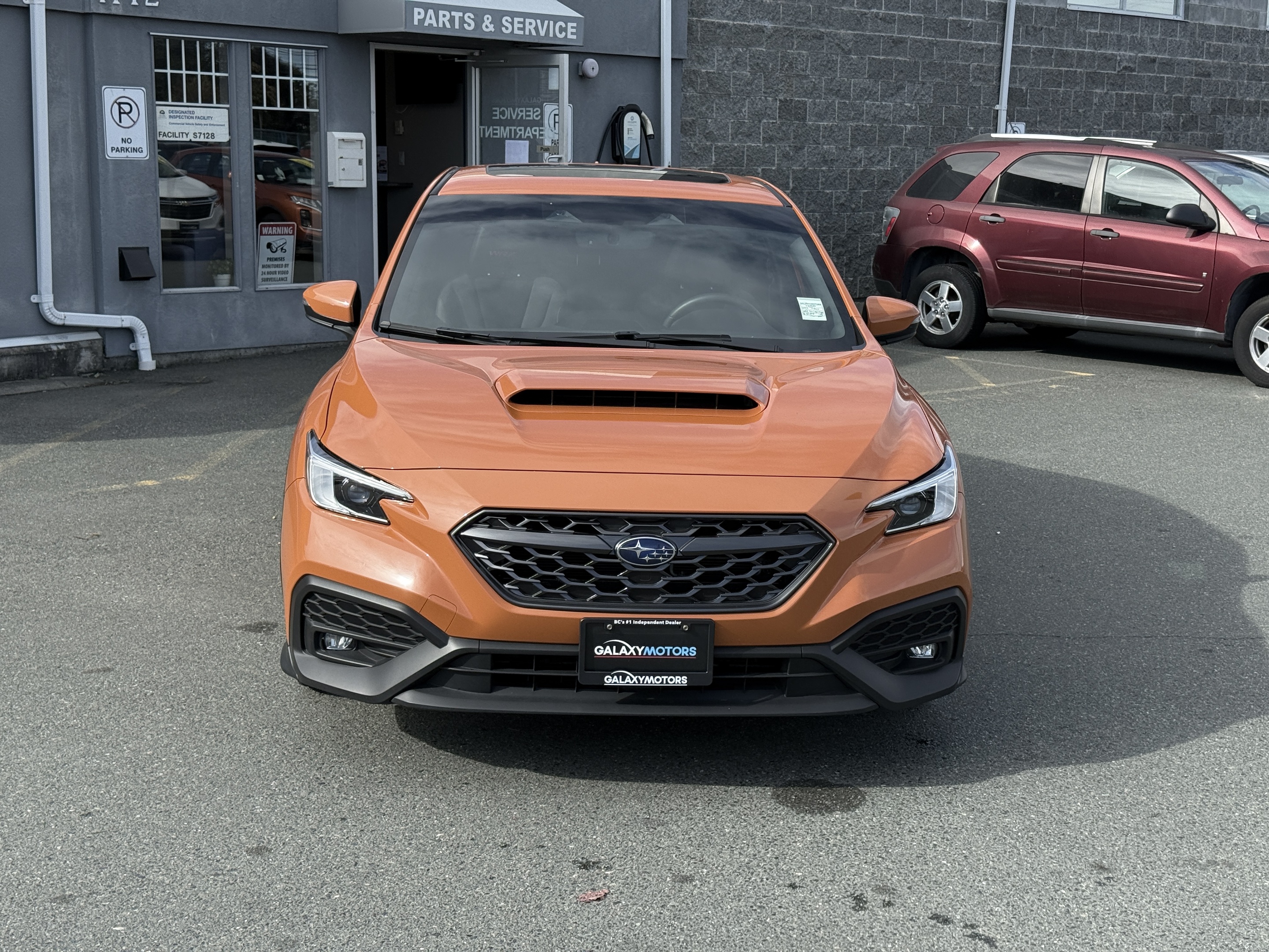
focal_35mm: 48
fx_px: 1760
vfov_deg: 30.3
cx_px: 634
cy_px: 476
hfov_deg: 39.7
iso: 80
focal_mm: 6.76
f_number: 1.78
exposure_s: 1/3096
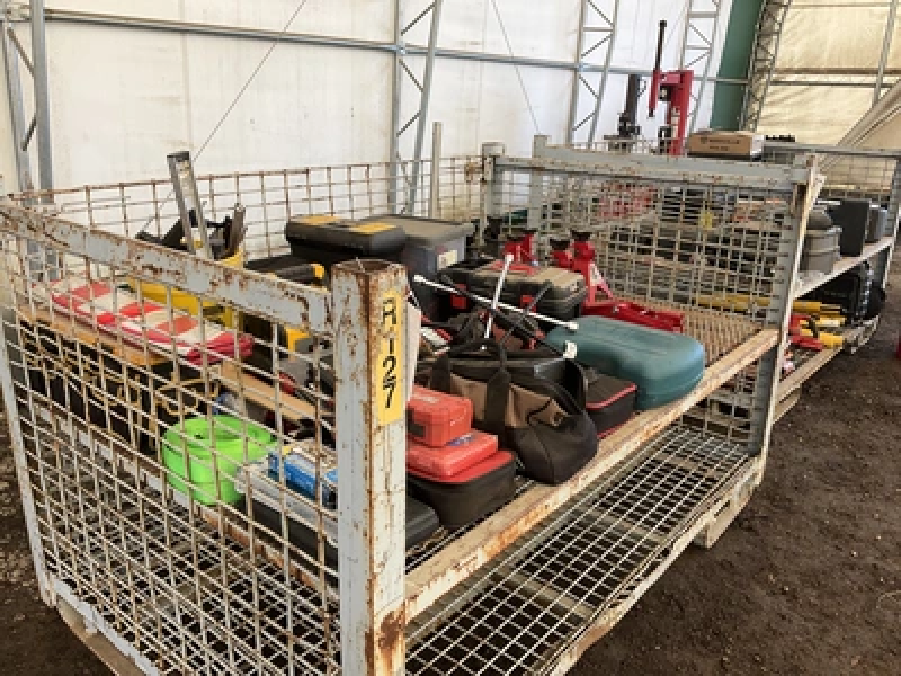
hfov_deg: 61.7
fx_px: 755
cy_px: 338
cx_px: 450
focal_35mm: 29
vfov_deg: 48.2
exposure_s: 1/122
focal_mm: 3
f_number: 1.8
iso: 20
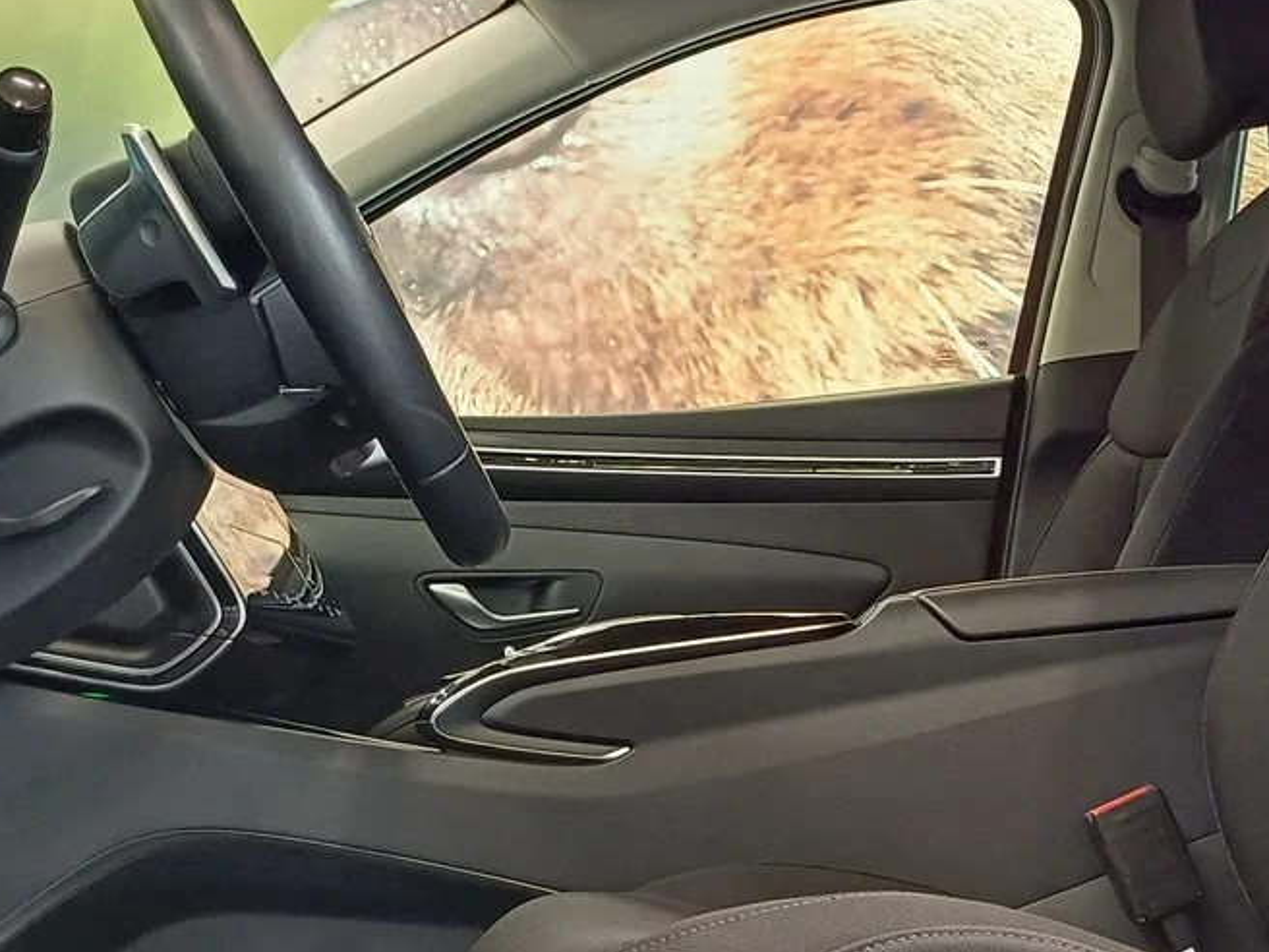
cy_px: 673
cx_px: 929
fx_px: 2236
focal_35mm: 61
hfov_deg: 31.2
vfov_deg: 23.9
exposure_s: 1/33.3
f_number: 1.8
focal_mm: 4.65
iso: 400
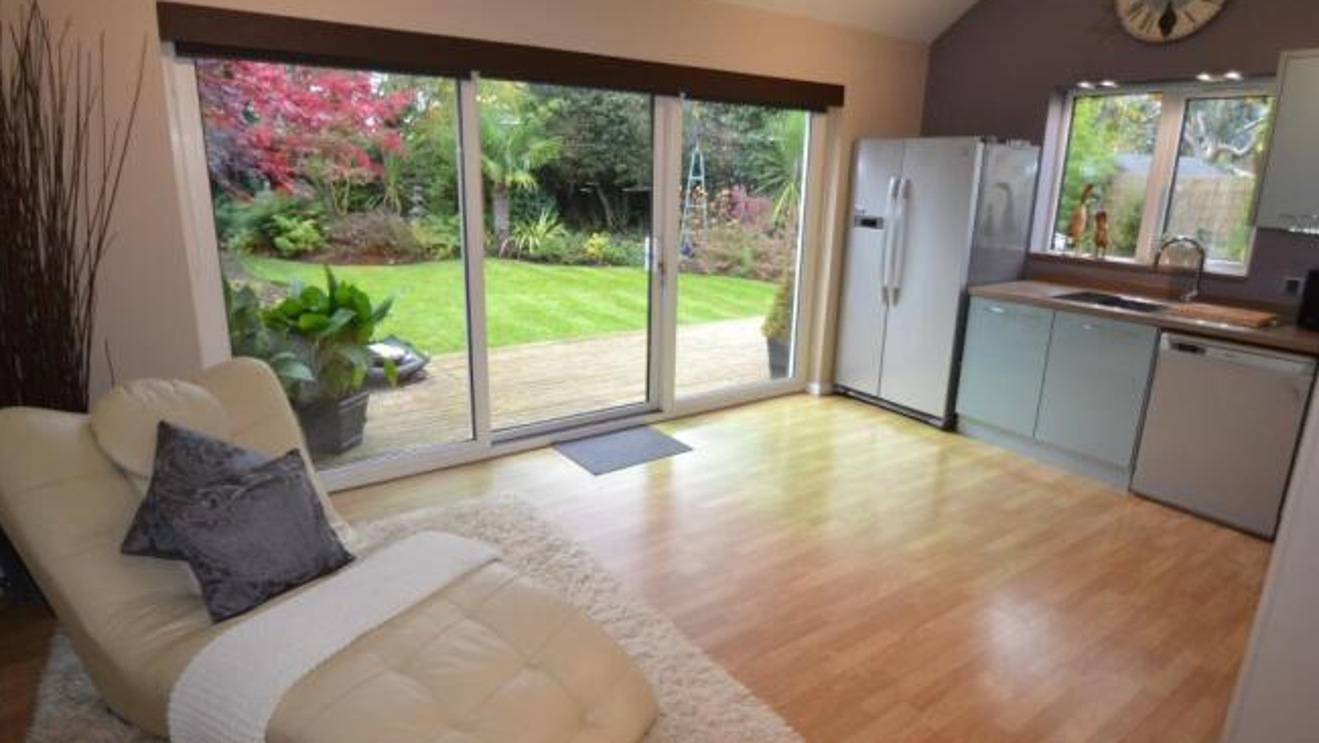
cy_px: 334
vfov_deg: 58.3
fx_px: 665
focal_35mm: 19
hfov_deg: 89.6
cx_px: 658
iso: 500
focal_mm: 12
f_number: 3.8
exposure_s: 1/60
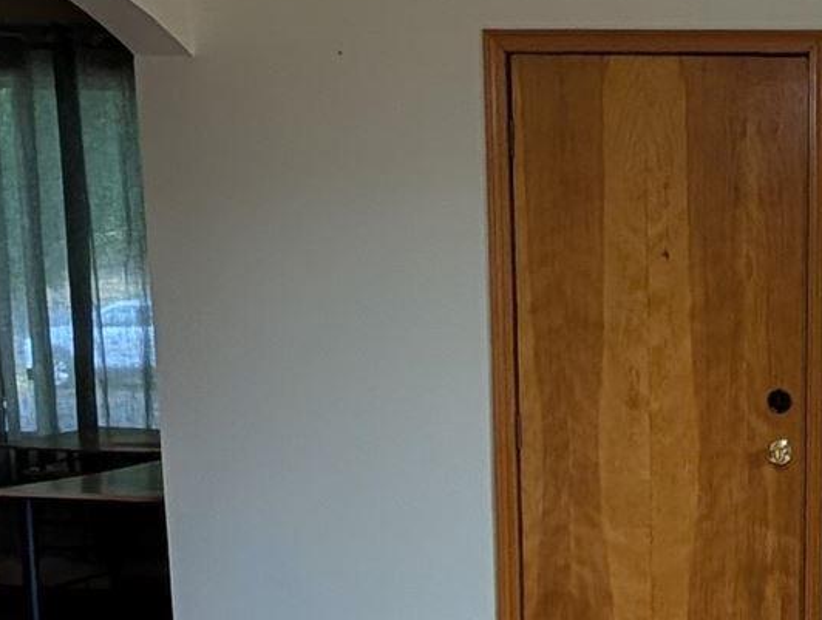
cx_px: 915
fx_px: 1641
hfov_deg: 25.9
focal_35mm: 69
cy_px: 620
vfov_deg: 20.7
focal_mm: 2.02
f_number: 1.7
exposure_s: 1/120
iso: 90
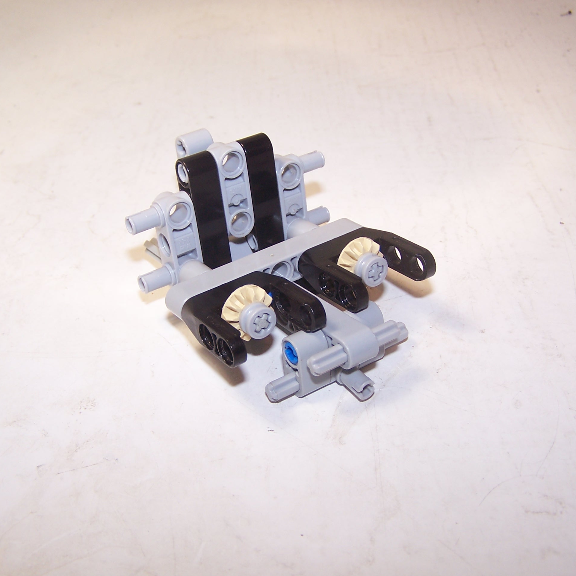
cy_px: 287
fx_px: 847
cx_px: 296
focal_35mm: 45
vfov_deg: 37.6
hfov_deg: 37.5
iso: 80
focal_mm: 6.3
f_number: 2.8
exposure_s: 1/90
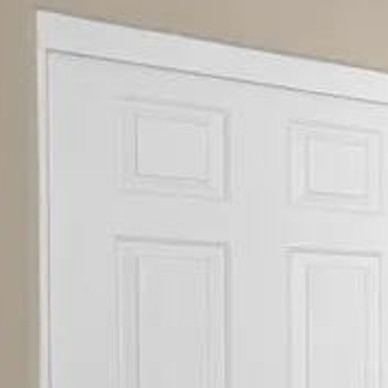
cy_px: 362
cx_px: 874
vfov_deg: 25.2
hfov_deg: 16.1
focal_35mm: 66
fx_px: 837
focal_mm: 1.57
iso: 200
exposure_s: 1/120
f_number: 1.8
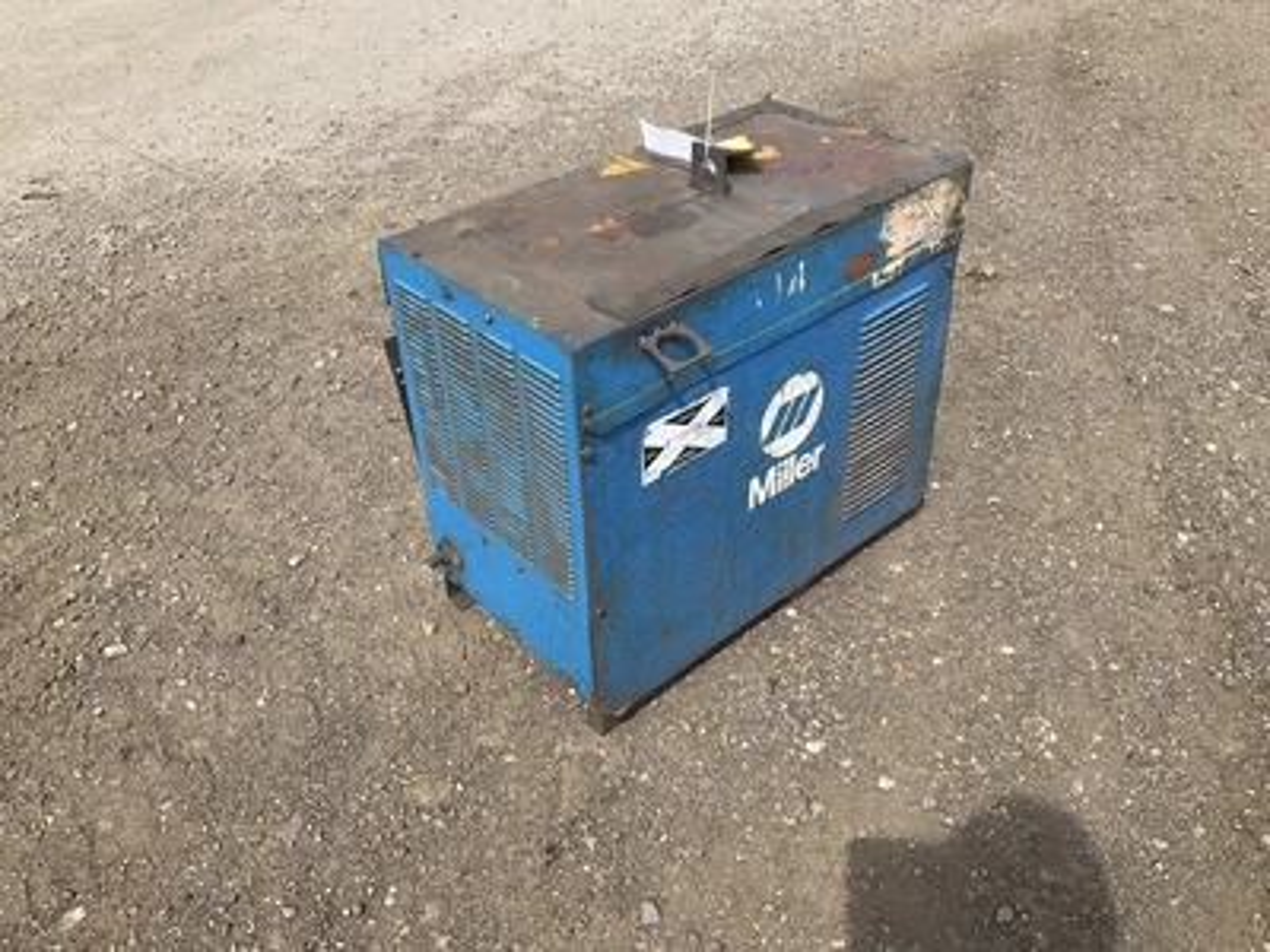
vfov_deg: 48.2
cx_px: 635
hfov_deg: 61.7
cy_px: 476
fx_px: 1064
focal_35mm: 29
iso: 25
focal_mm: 3
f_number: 1.8
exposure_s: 1/1250
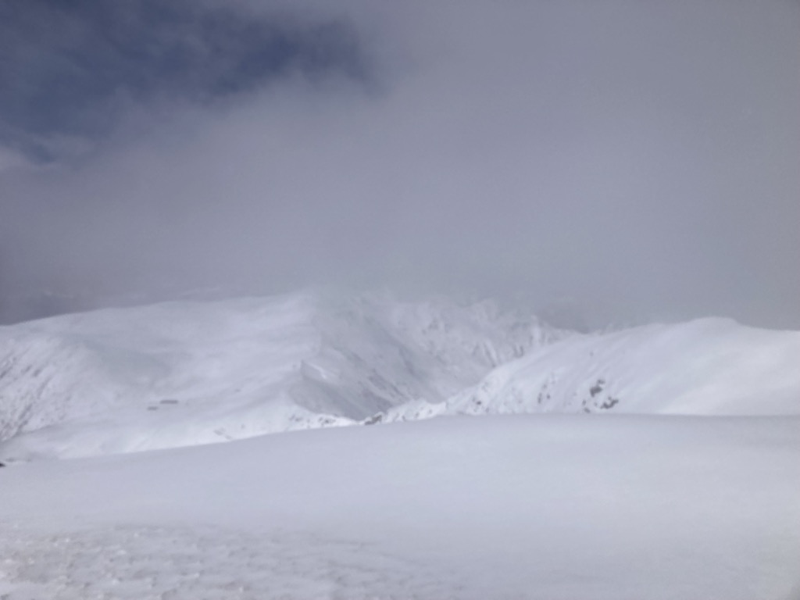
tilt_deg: -0.5
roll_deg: +0.5
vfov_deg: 49.7
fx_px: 647
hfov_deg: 63.4
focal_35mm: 28
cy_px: 300
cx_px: 400
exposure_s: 1/24390
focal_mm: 3.99
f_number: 1.8
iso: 32
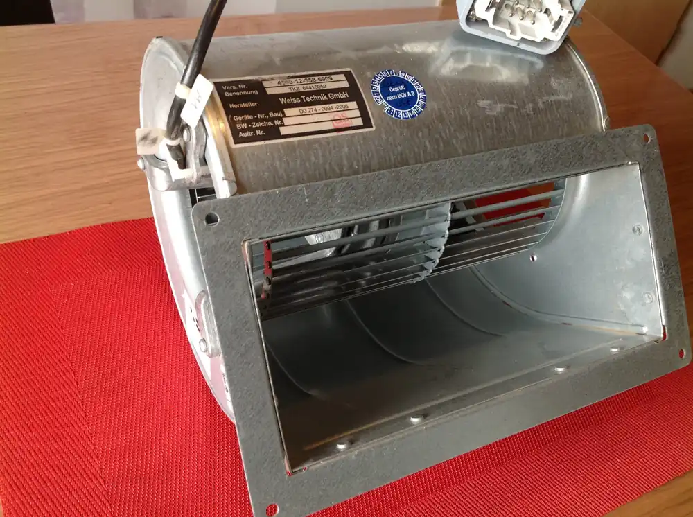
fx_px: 699
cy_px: 258
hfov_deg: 52.7
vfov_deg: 40.6
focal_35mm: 35
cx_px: 346
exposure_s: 1/60
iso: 64
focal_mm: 4.28
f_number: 2.4
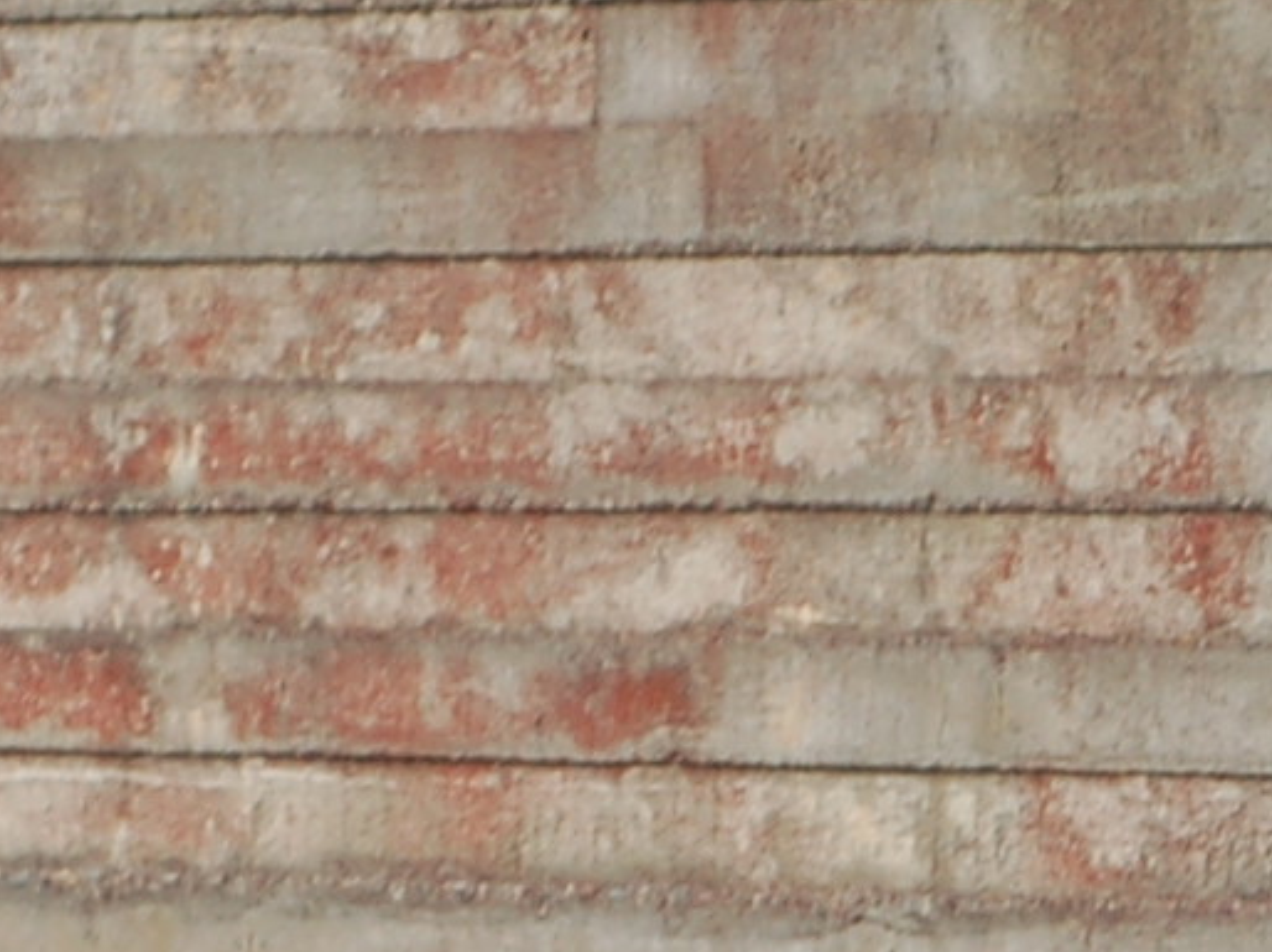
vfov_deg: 3.5
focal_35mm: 422
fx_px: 15500
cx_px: 1683
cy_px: 1929
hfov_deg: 4.7
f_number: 5
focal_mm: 50
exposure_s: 1/125
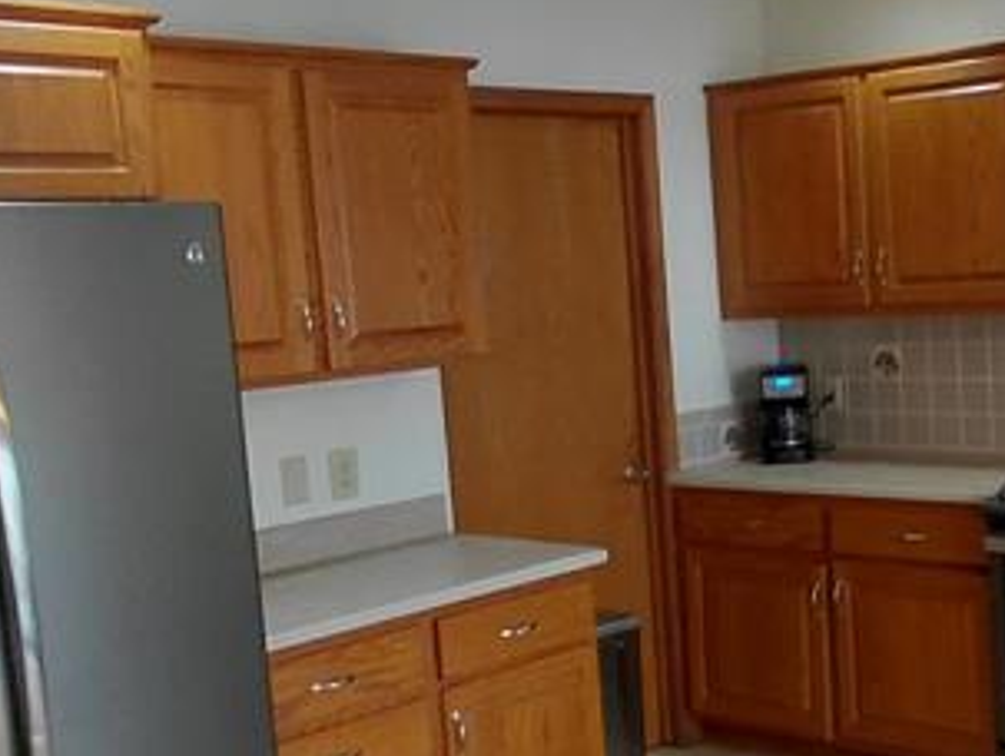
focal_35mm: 54
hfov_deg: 34.4
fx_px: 1570
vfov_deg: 27.0
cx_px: 809
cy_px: 444
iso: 160
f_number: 2.2
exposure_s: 1/60
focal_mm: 1.64
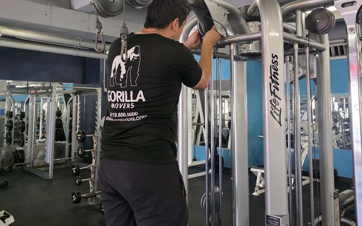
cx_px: 181
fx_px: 326
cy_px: 81
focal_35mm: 33
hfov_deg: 58.1
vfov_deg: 38.0
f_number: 1.7
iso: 1000
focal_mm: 6.3
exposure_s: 1/120
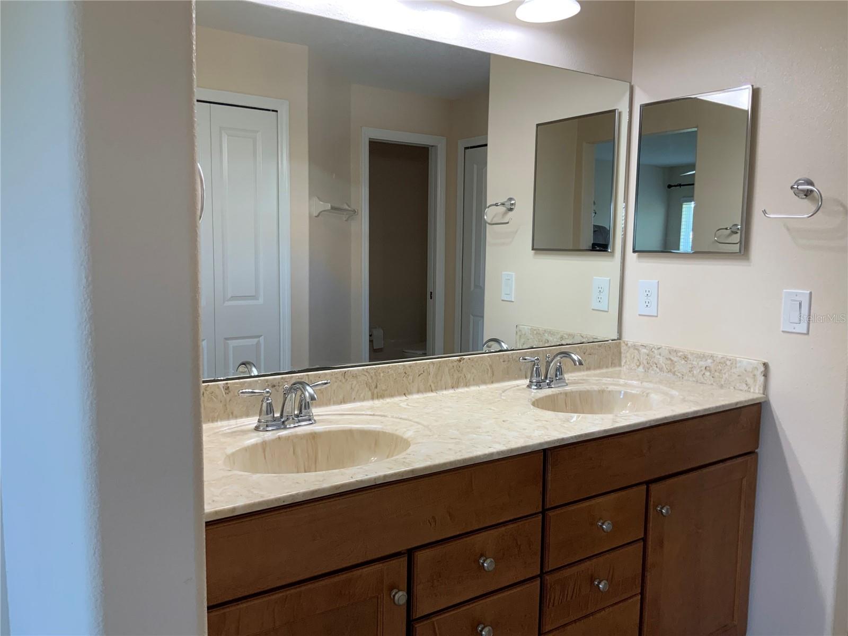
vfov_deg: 48.2
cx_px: 424
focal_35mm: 29
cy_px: 318
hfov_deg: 61.7
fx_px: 710
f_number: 1.8
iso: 64
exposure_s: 1/120
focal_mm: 3
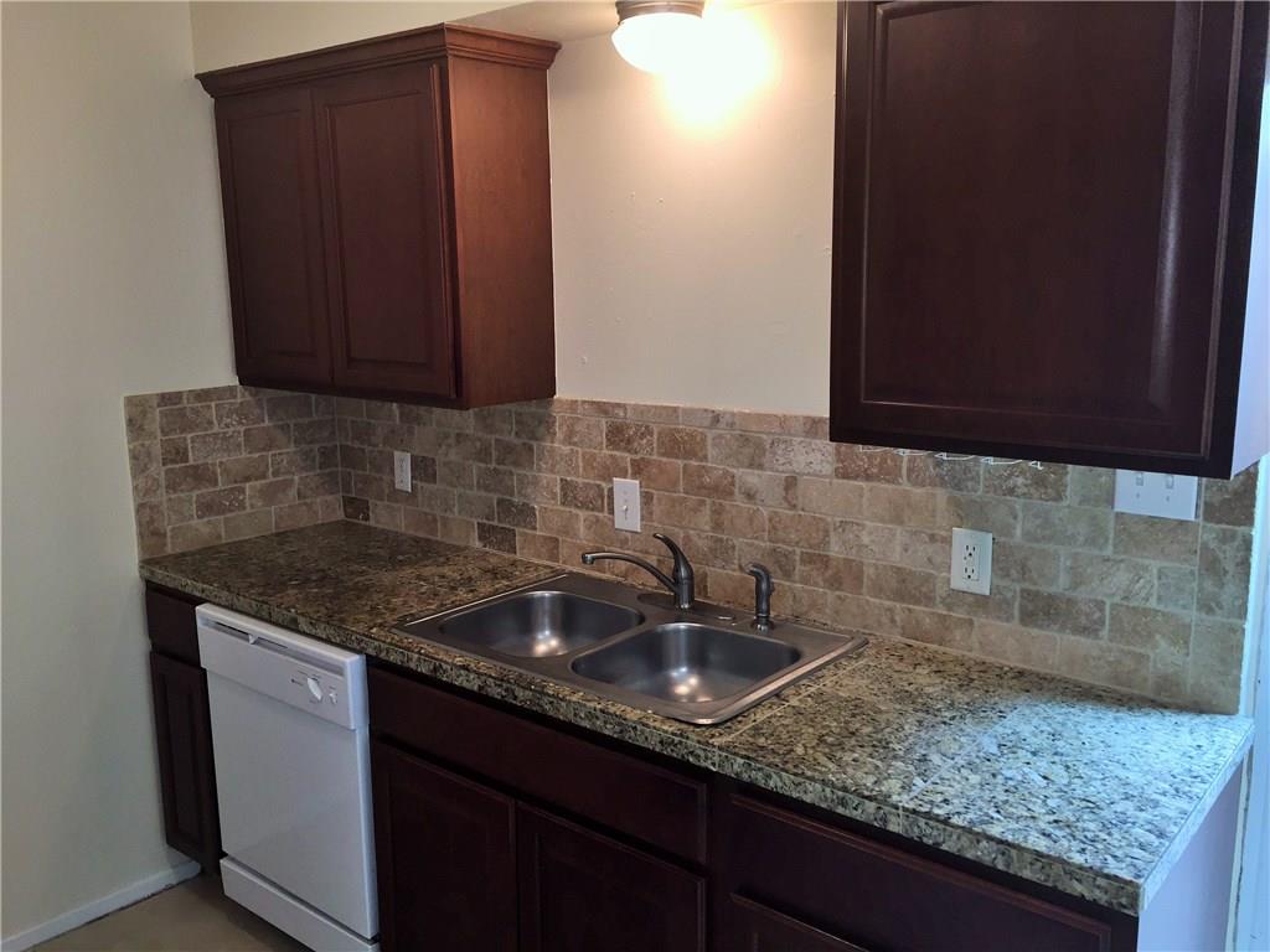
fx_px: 1064
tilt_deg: -10.7
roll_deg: +0.1
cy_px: 476
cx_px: 635
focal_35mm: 29
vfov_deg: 48.2
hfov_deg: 61.7
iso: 50
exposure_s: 1/30
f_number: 2.2
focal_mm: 4.15
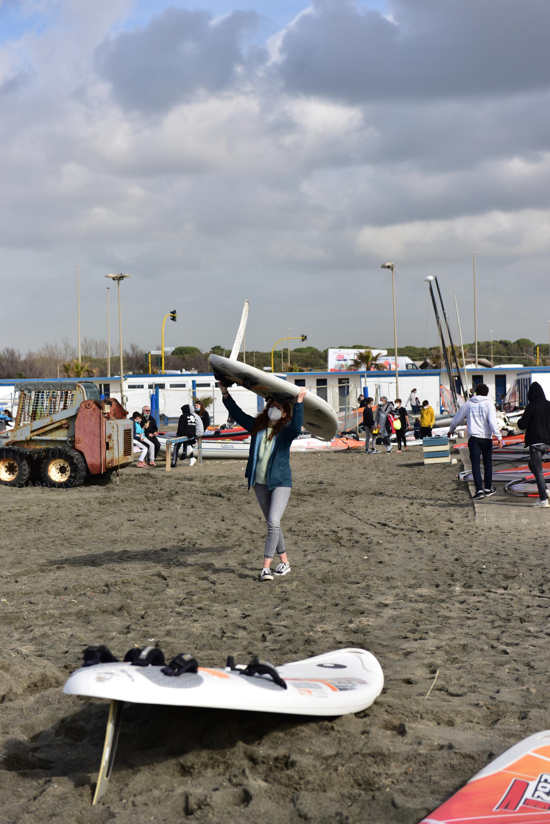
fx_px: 1603
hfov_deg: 19.5
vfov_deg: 28.8
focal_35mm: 70
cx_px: 275
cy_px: 412
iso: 100
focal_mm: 70
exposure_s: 1/800
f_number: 5
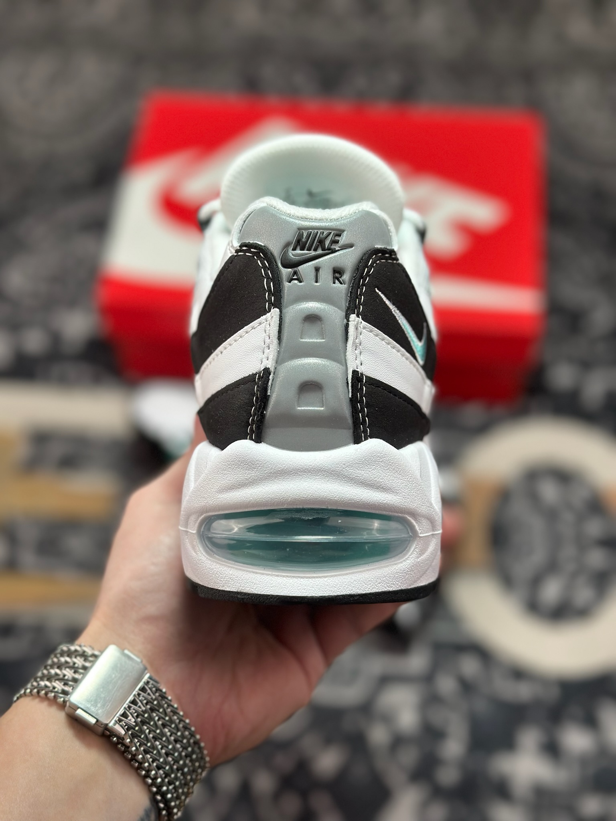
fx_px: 1139
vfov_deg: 39.7
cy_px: 410
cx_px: 308
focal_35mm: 48
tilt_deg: -57.3
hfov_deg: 30.3
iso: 80
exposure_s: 1/864
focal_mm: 6.86
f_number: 1.78
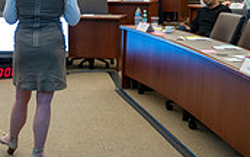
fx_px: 573
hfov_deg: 24.2
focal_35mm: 84
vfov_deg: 15.6
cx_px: 47
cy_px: 60
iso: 1600
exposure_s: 1/125
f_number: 2.8
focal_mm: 24
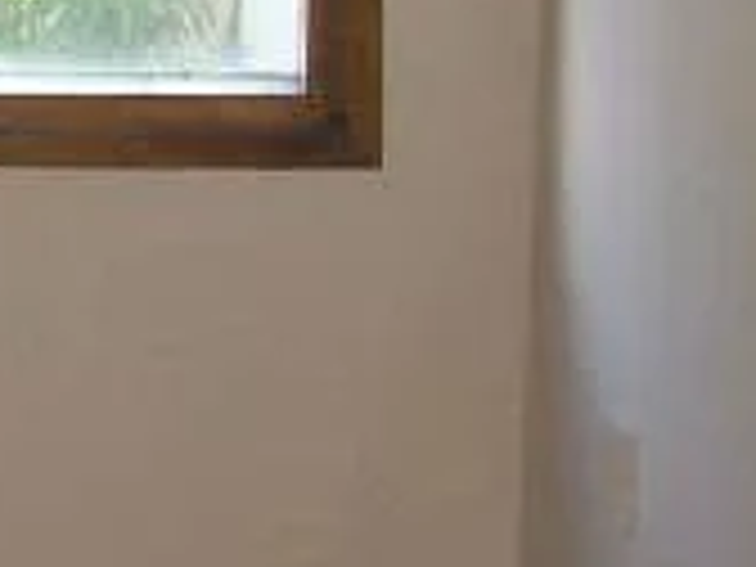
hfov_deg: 6.6
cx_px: -1472
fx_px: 5984
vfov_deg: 5.4
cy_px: -63
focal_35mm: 274
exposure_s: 1/73.1
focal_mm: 7.6
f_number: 3
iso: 140
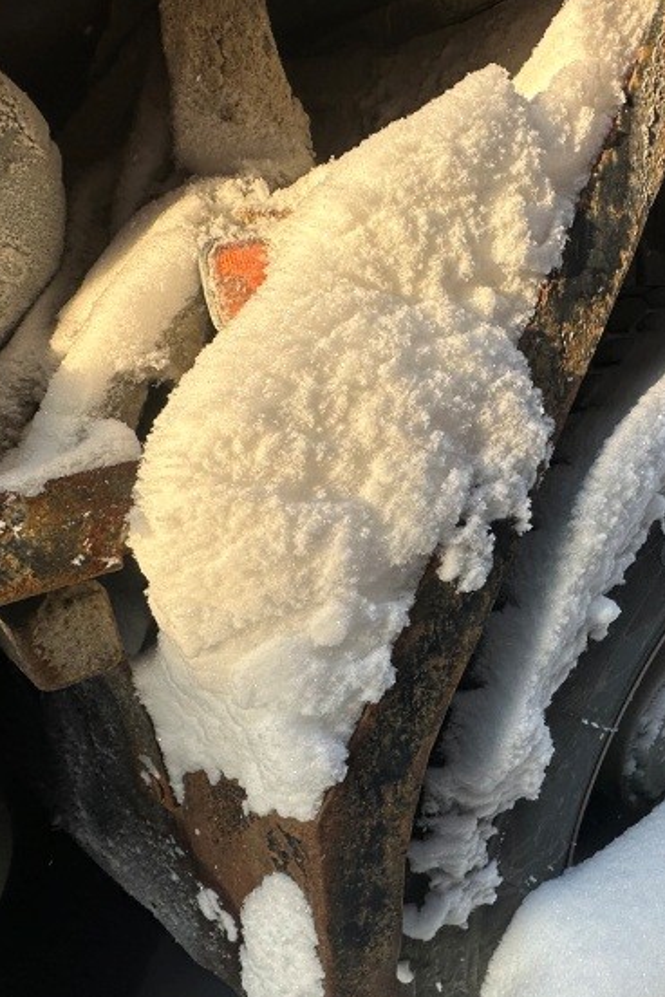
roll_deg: -0.1
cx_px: 504
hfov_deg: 46.1
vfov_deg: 66.4
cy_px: 620
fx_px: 748
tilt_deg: -31.7
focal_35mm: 27
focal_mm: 2.22
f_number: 2.2
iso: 40
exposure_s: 1/243
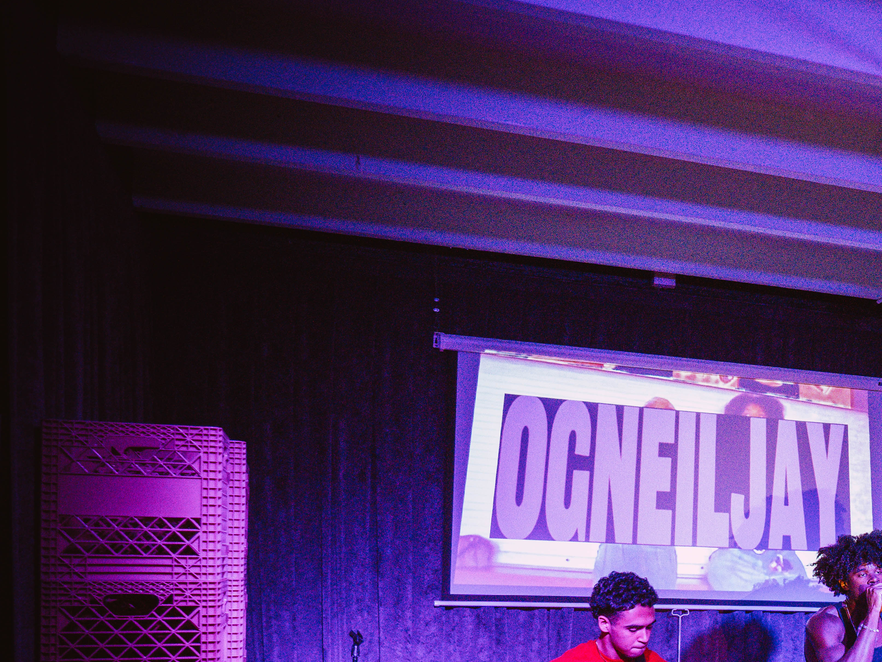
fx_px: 1274
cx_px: 954
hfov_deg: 33.6
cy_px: 592
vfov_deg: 28.0
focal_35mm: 50
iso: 2000
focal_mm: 24
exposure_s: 1/200
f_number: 4
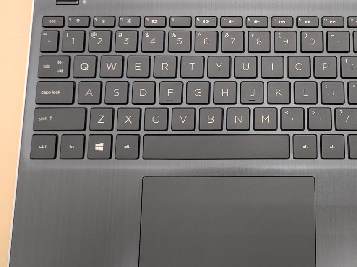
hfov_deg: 41.5
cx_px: 274
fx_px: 454
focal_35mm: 44
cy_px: 83
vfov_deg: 32.5
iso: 50
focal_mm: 4.36
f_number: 1.8
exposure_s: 1/65
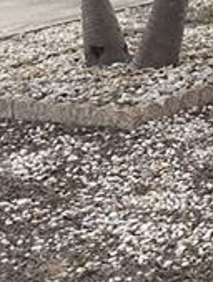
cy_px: -5
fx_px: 1072
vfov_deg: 14.8
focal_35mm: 131
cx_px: 449
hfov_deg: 10.3
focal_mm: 3
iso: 16
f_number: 1.8
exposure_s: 1/3125
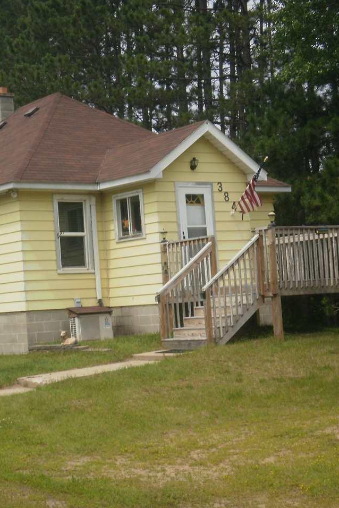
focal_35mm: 71
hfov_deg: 19.1
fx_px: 1002
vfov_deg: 28.4
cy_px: 254
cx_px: 82
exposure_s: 1/125
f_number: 11.3
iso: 100
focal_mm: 9.05
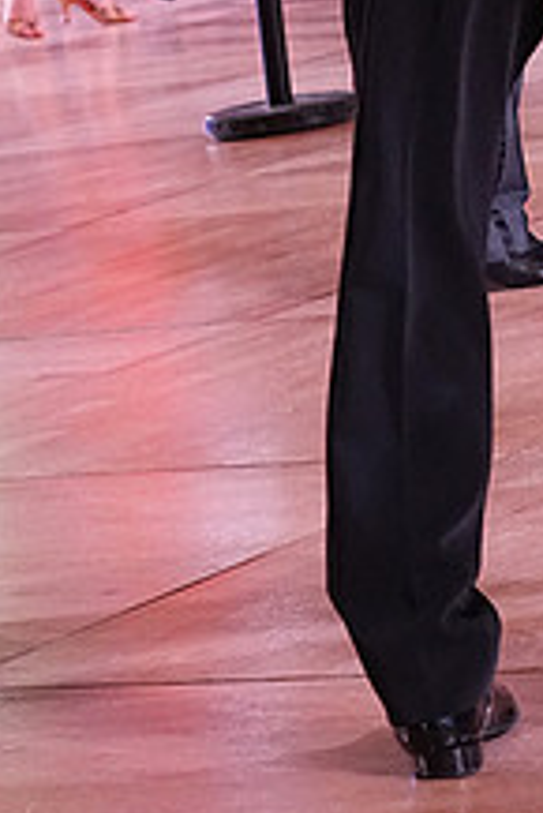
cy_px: -240
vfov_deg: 8.2
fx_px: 5602
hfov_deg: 5.5
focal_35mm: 248
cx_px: 721
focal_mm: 62
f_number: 5
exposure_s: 1/400
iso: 3200
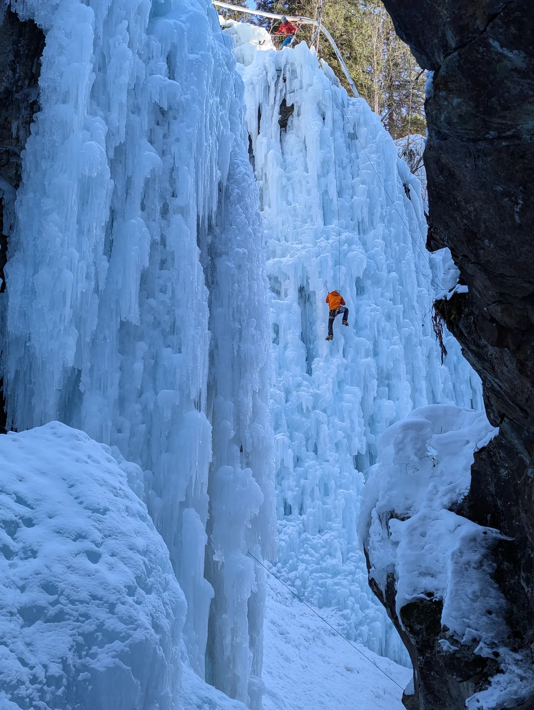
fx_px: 985
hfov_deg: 30.3
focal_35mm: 48
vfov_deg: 39.6
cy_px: 355
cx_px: 267
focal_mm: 6.81
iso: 34
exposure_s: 1/243
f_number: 1.85
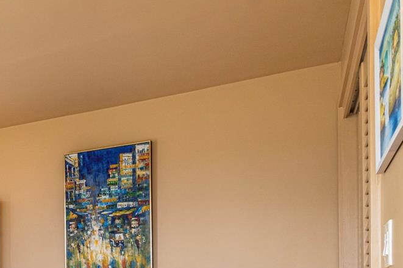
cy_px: 309
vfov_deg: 25.9
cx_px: -63
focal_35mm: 47
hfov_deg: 34.6
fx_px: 528
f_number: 9
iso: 200
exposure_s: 1/125
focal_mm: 13
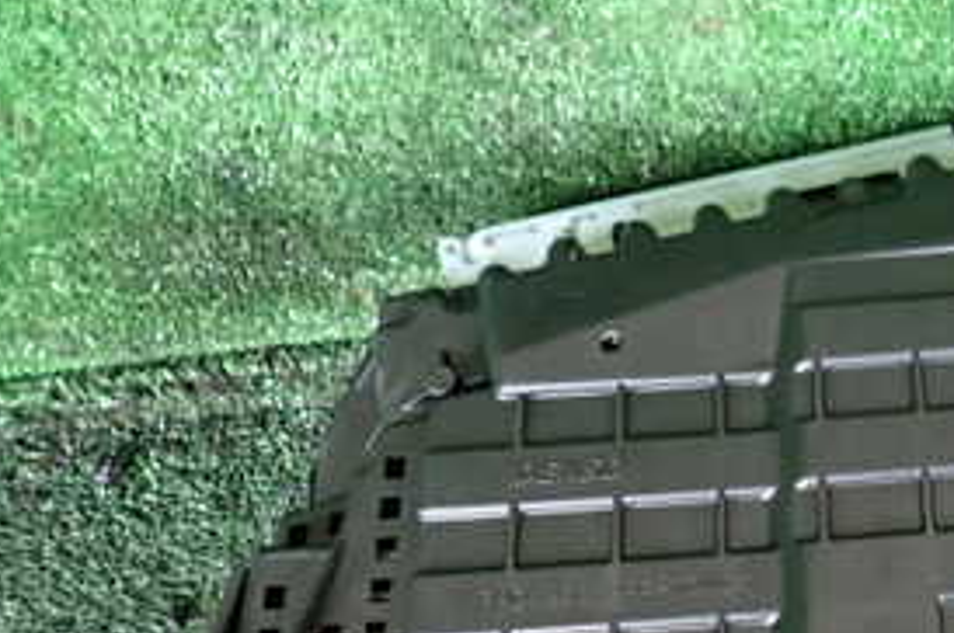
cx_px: 989
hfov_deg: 31.9
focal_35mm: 57
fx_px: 1509
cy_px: 431
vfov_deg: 23.6
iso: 800
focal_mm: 4.5
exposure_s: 1/30
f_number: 2
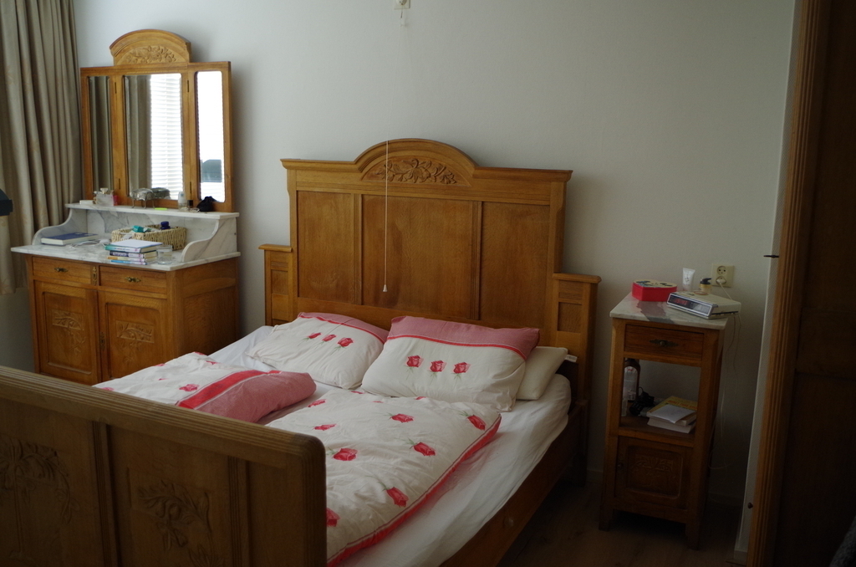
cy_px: 284
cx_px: 428
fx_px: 736
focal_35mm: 31
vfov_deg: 42.1
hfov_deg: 60.4
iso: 800
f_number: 4
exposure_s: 1/30
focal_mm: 21.25
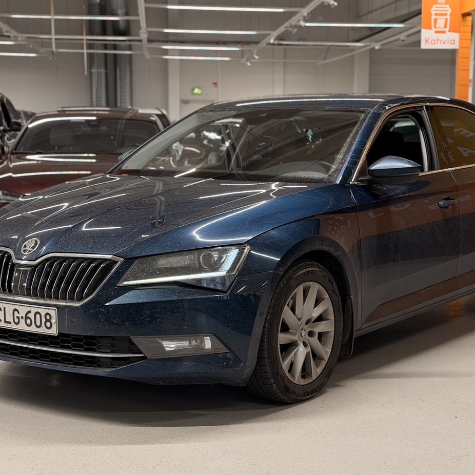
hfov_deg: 26.0
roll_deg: -0.6
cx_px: 288
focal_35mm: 66
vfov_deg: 26.1
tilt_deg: -6.6
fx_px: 1025
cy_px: 264
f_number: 1.78
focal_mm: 6.76
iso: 125
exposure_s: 1/83
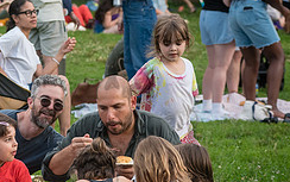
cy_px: 134
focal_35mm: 248
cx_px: -16
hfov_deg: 8.4
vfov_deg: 5.3
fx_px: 1962
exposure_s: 1/1000
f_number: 5
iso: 1000
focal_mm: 92
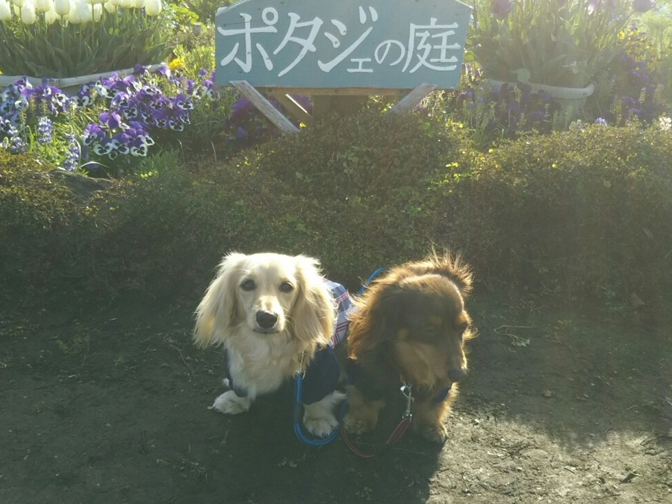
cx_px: 323
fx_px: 777
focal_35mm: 40
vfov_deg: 36.0
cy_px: 258
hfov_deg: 46.8
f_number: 2.2
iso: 25
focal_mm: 4
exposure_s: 1/431
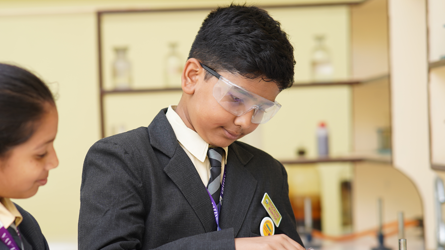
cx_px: 155
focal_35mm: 127
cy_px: 162
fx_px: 1498
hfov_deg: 16.9
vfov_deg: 9.5
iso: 125
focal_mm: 85
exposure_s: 1/160
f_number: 2.5
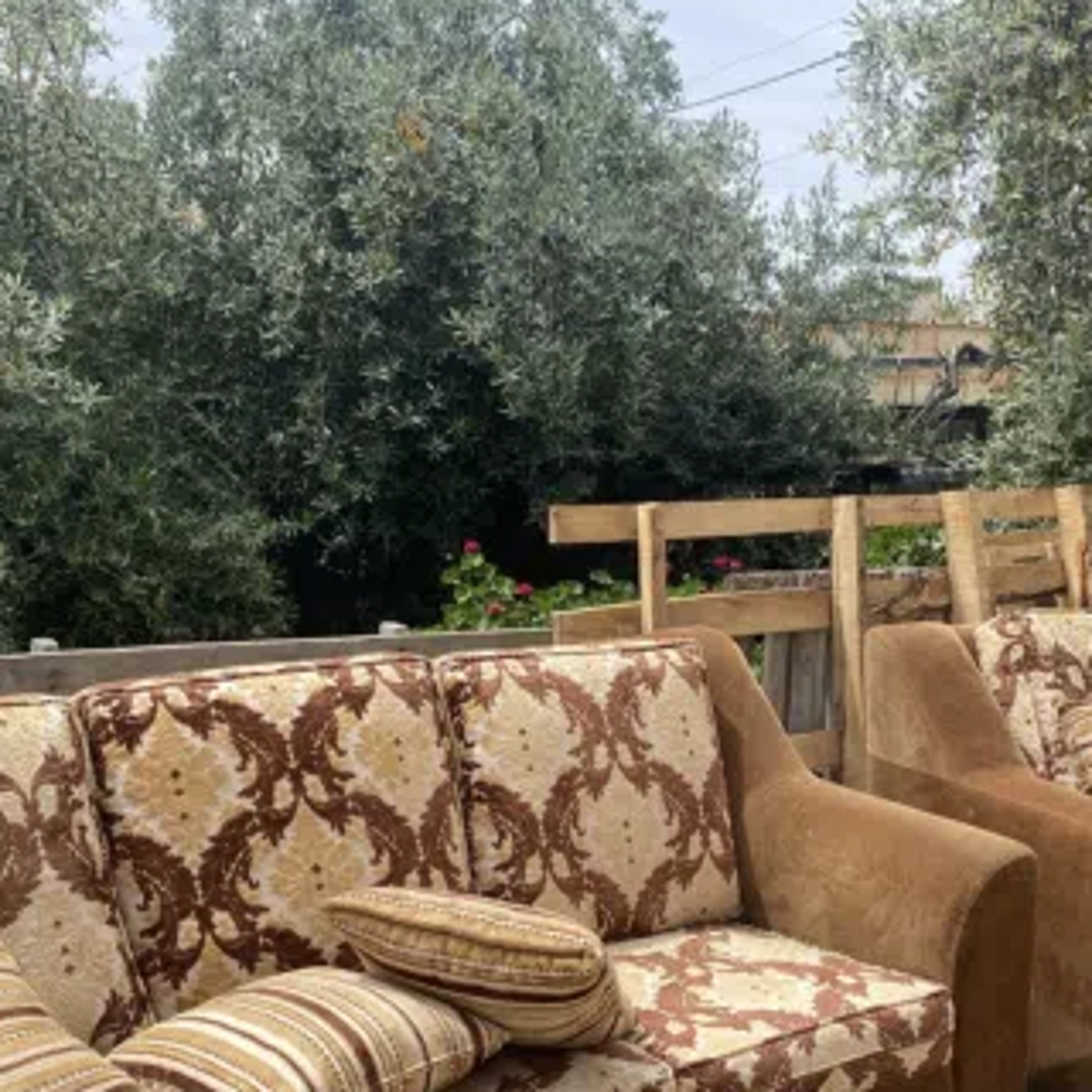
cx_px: 696
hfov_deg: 36.5
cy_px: 758
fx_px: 1642
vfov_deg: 36.3
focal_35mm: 46
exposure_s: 1/1447
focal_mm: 4.25
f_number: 1.8
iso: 32
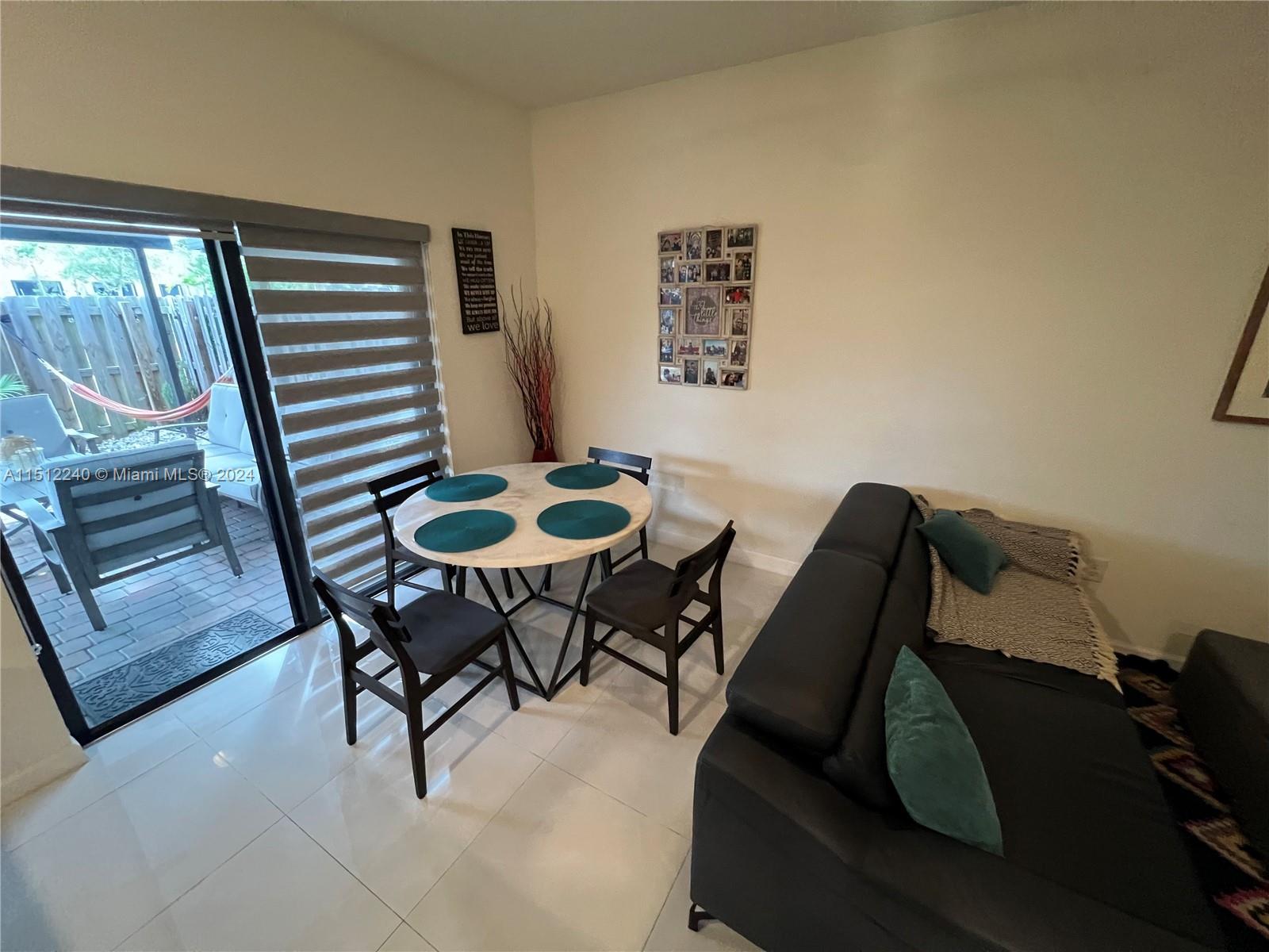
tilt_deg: -18.2
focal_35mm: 13
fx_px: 477
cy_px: 476
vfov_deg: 89.9
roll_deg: +0.5
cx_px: 634
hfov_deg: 106.2
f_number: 1.8
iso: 640
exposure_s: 1/60
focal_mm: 1.57
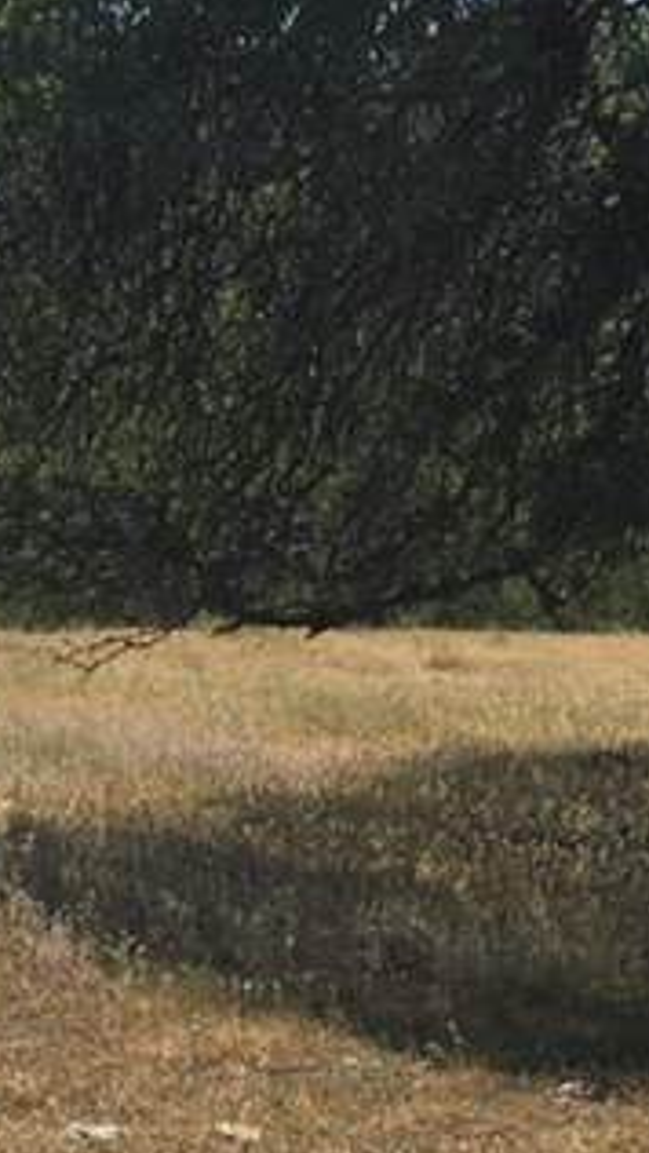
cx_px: -518
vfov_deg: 16.4
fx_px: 3912
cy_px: 1133
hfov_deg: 9.1
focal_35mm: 128
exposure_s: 1/1923
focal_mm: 4.15
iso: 25
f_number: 2.2
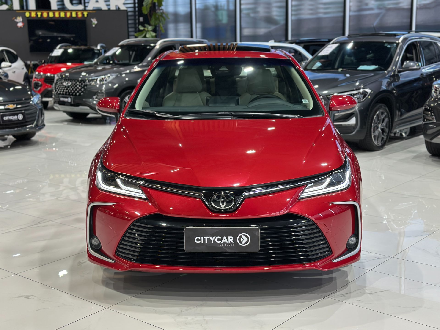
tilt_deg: -11.7
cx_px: 220
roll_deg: +0.6
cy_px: 165
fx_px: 610
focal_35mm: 48
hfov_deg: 39.7
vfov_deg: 30.3
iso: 160
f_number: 1.78
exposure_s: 1/72
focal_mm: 6.86
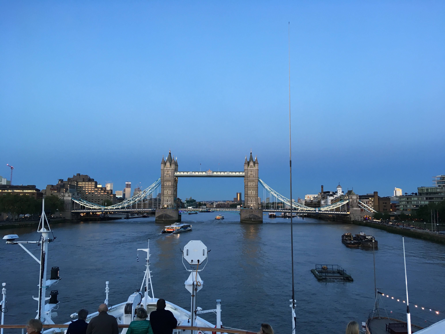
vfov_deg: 48.2
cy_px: 167
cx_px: 222
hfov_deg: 61.7
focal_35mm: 29
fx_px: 373
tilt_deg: +7.8
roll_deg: -0.8
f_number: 2.2
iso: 80
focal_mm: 4.15
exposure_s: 1/33
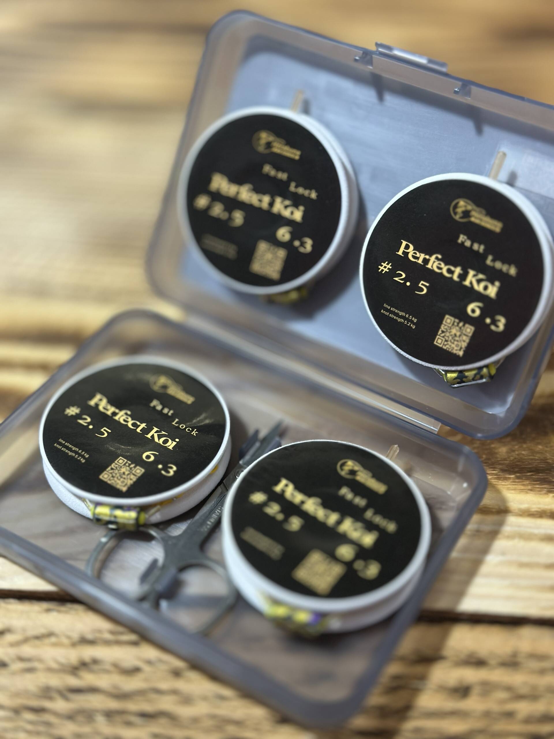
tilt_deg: -47.7
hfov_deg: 30.3
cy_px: 370
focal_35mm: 48
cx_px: 277
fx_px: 1024
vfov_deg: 39.7
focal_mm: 6.86
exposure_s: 1/50
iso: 200
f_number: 1.78
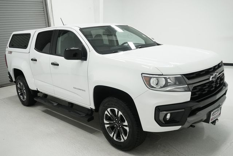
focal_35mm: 34
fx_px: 220
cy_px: 78
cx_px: 116
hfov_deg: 55.8
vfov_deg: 38.9
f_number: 5.6
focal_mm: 23
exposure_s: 1/200
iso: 640
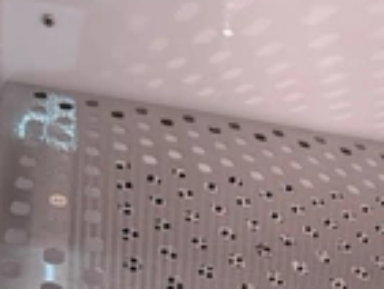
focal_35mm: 68
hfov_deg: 27.0
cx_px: 384
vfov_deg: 19.7
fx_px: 755
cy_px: 390
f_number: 1.78
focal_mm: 6.76
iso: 125
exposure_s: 1/120
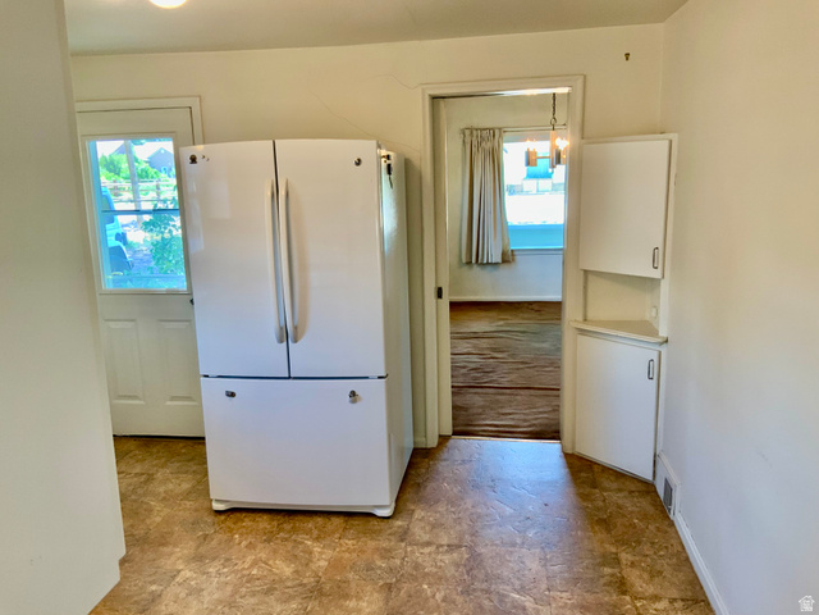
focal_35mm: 29
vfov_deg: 48.2
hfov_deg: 61.7
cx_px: 410
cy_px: 308
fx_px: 686
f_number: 1.8
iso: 64
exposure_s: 1/60
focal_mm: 3
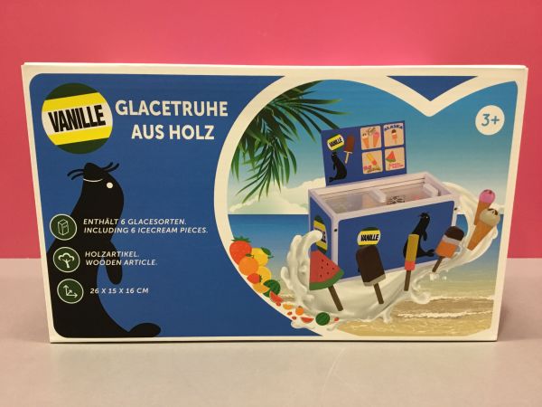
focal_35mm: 31
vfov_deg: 45.4
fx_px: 485
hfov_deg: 58.4
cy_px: 204
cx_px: 271
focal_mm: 3.3
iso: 200
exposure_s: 1/33
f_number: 2.4
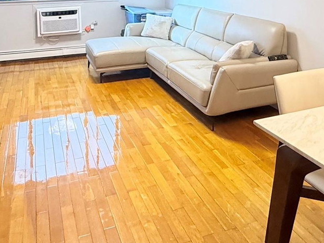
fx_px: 337
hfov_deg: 51.3
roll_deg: +0.8
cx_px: 160
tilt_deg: -1.4
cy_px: -16
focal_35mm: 36
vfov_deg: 34.9
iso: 400
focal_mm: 2.22
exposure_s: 1/60
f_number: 2.2
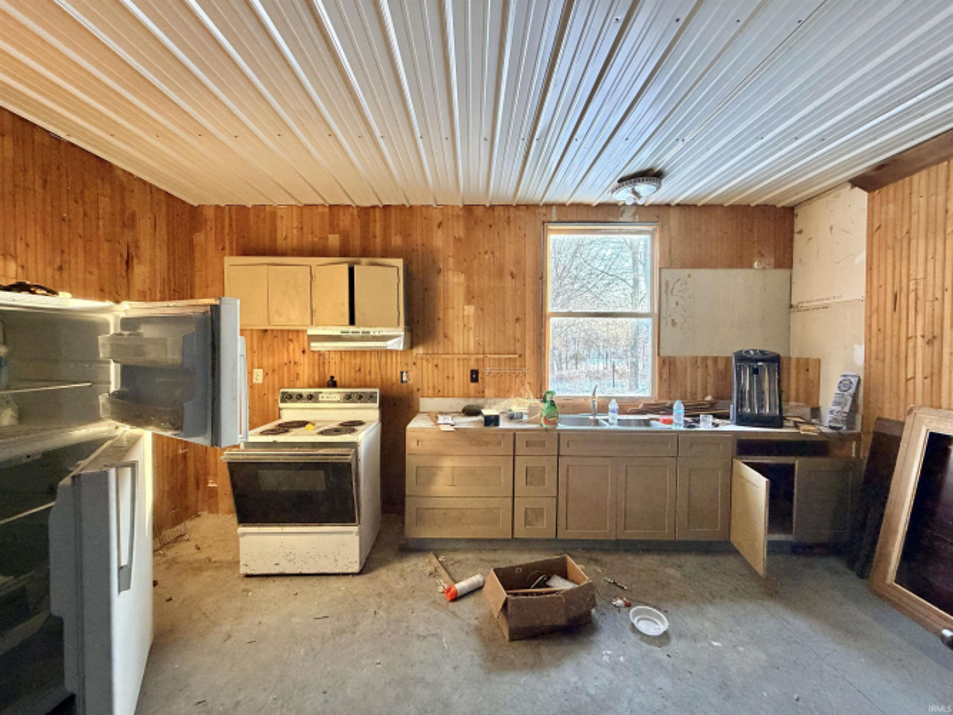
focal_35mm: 14
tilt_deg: -1.8
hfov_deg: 102.1
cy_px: 358
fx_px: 385
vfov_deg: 85.7
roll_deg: +0.1
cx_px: 476
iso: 320
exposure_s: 1/60
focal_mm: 2.22
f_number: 2.2
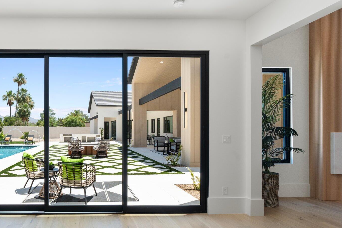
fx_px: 228
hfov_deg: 69.4
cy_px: 130
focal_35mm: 24
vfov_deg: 52.9
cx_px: 90
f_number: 8
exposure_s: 1/160
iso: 1000
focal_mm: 16
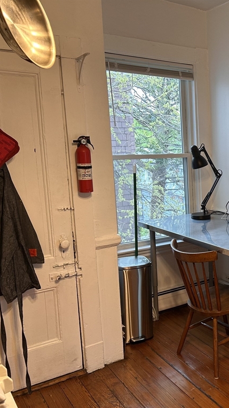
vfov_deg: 52.8
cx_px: 272
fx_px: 410
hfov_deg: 27.5
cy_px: 205
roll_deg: -0.2
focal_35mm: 38
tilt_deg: -10.0
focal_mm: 5.7
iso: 80
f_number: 1.5
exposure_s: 1/60
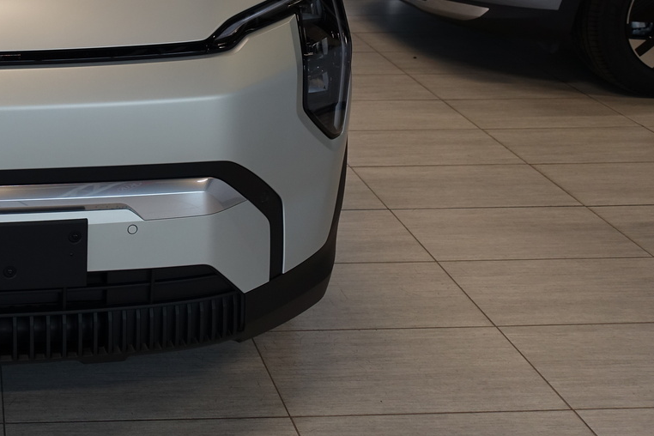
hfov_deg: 35.0
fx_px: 926
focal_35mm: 51
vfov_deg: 25.0
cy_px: -17
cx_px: -11
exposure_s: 1/60
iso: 125
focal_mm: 8.8
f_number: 2.8
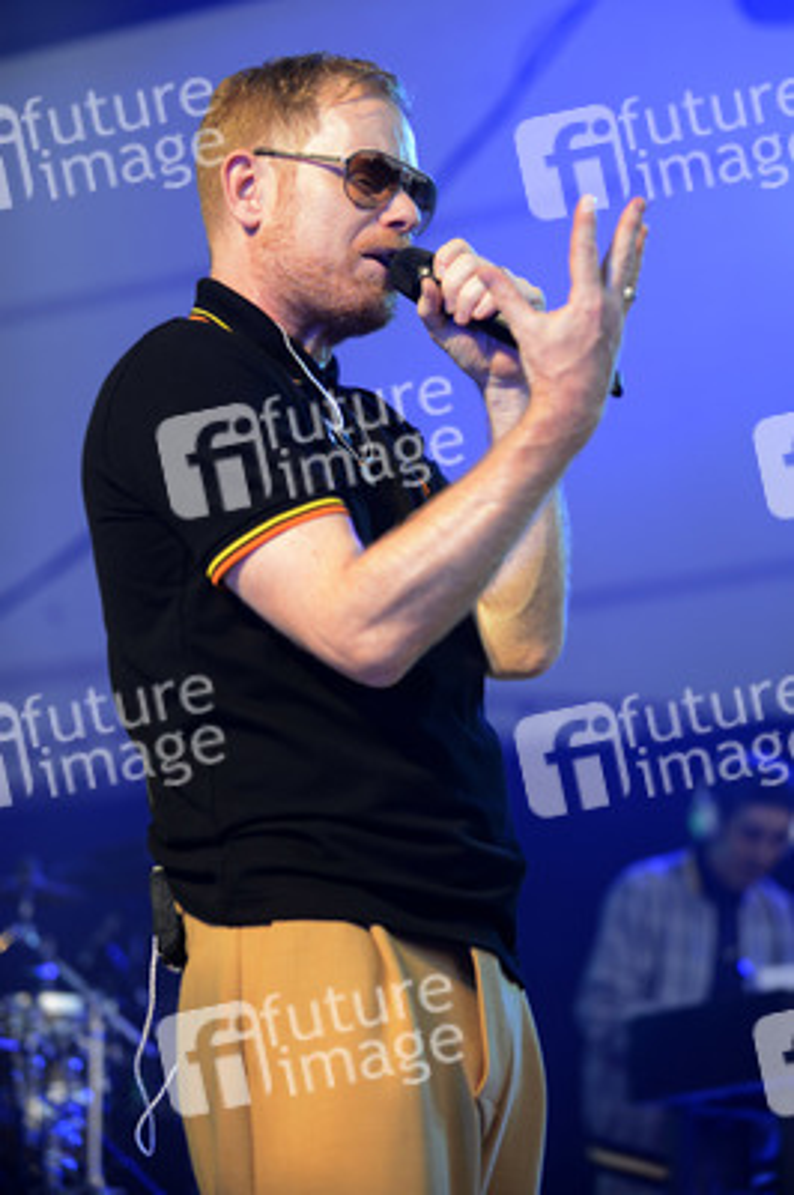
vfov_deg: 22.6
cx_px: 397
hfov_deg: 15.2
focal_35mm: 90
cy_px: 598
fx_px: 2982
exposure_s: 1/320
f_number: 2.8
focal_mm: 90
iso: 800
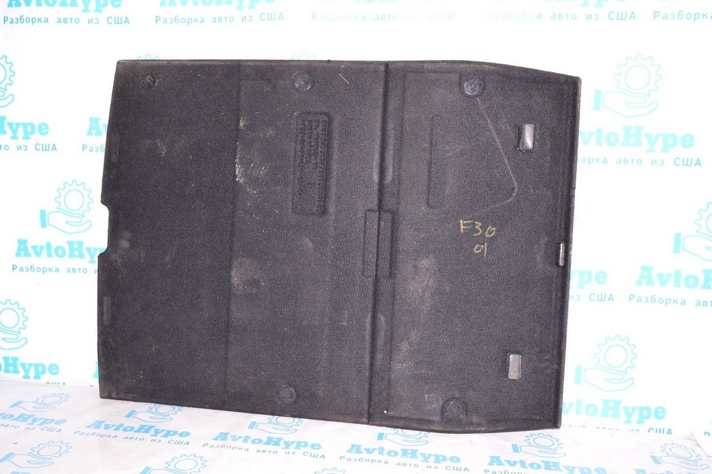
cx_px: 356
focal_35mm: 30
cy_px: 237
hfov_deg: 62.0
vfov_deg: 43.5
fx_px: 593
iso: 1600
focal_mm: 20
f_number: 8
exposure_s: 1/200
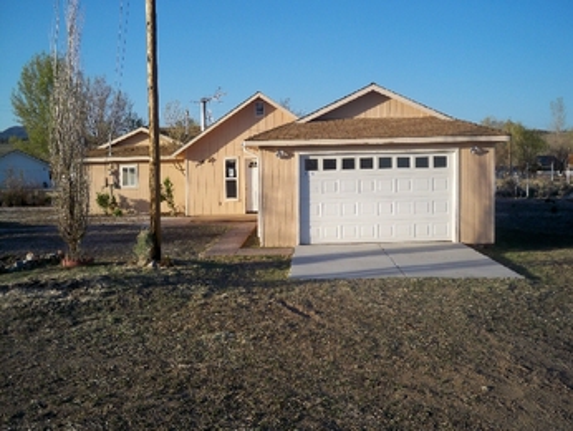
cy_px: 216
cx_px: 286
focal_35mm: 35
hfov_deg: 52.6
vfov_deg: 40.7
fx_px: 580
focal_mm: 6.3
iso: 80
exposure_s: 1/500
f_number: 3.1
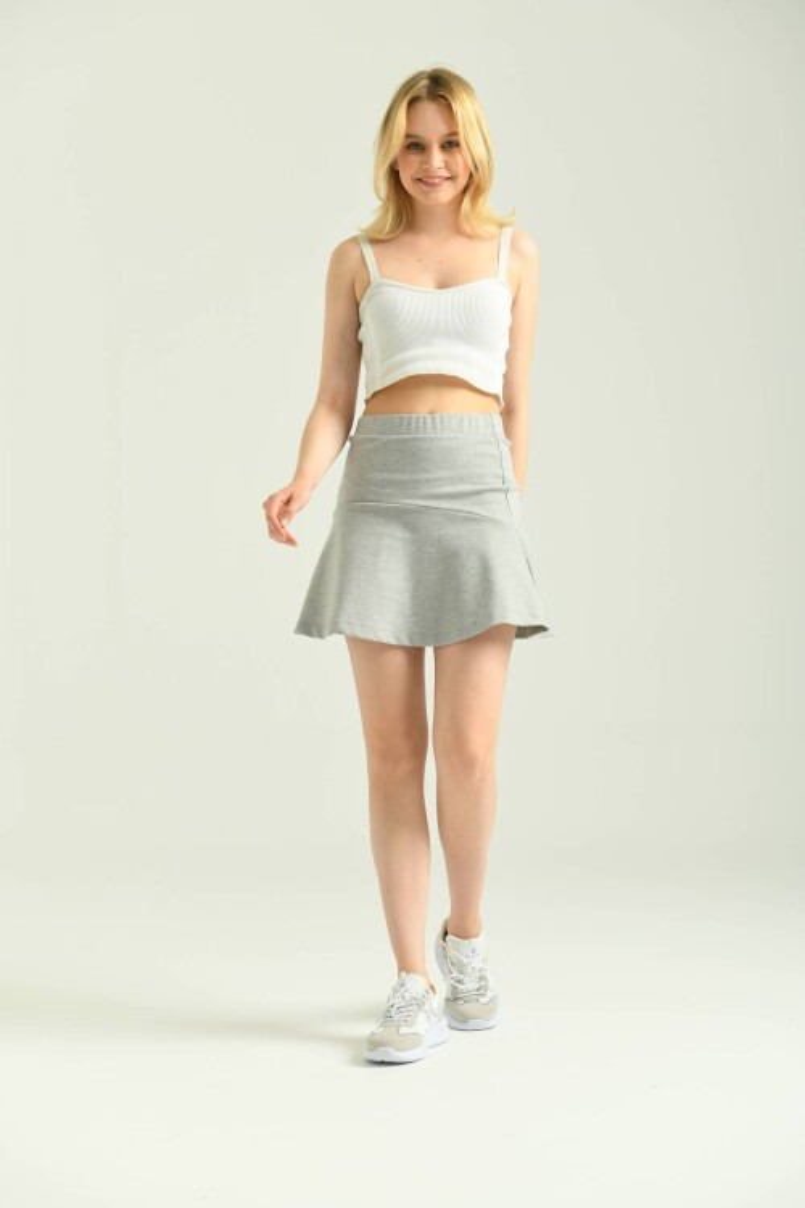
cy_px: 604
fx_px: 2750
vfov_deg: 24.8
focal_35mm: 82
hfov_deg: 16.7
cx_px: 402
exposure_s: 1/160
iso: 125
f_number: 5.6
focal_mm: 82
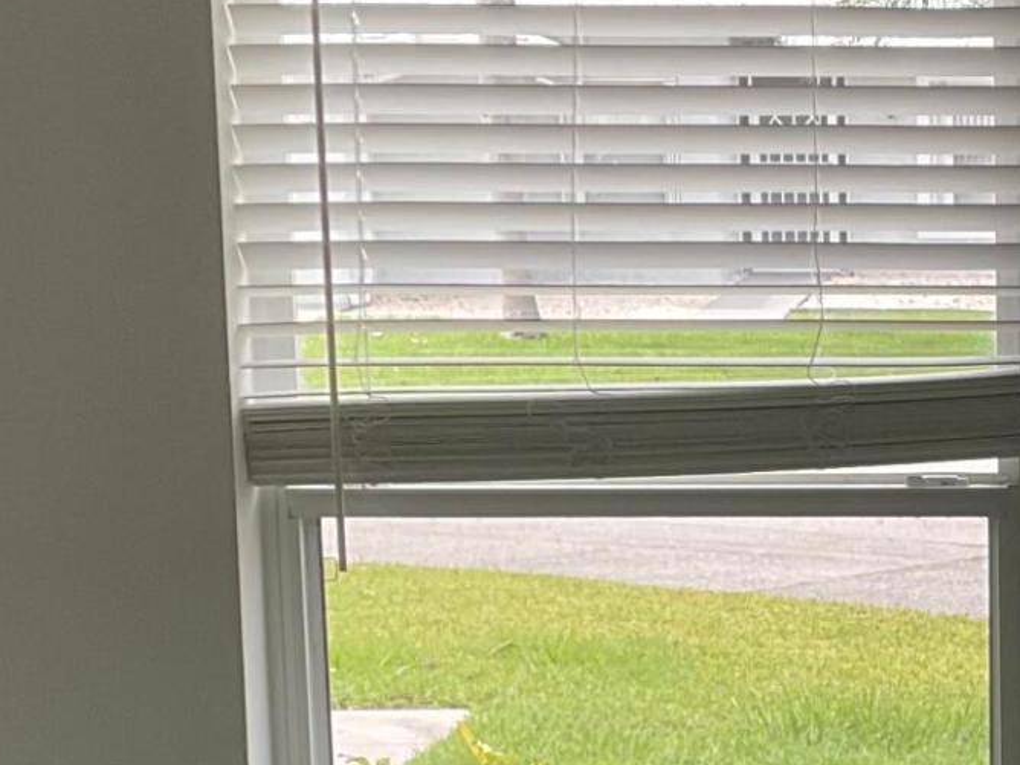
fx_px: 3683
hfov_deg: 15.3
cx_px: 1148
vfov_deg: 11.7
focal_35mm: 125
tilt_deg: -10.5
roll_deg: +0.0
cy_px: 805
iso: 16
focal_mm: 3
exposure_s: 1/132
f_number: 1.8
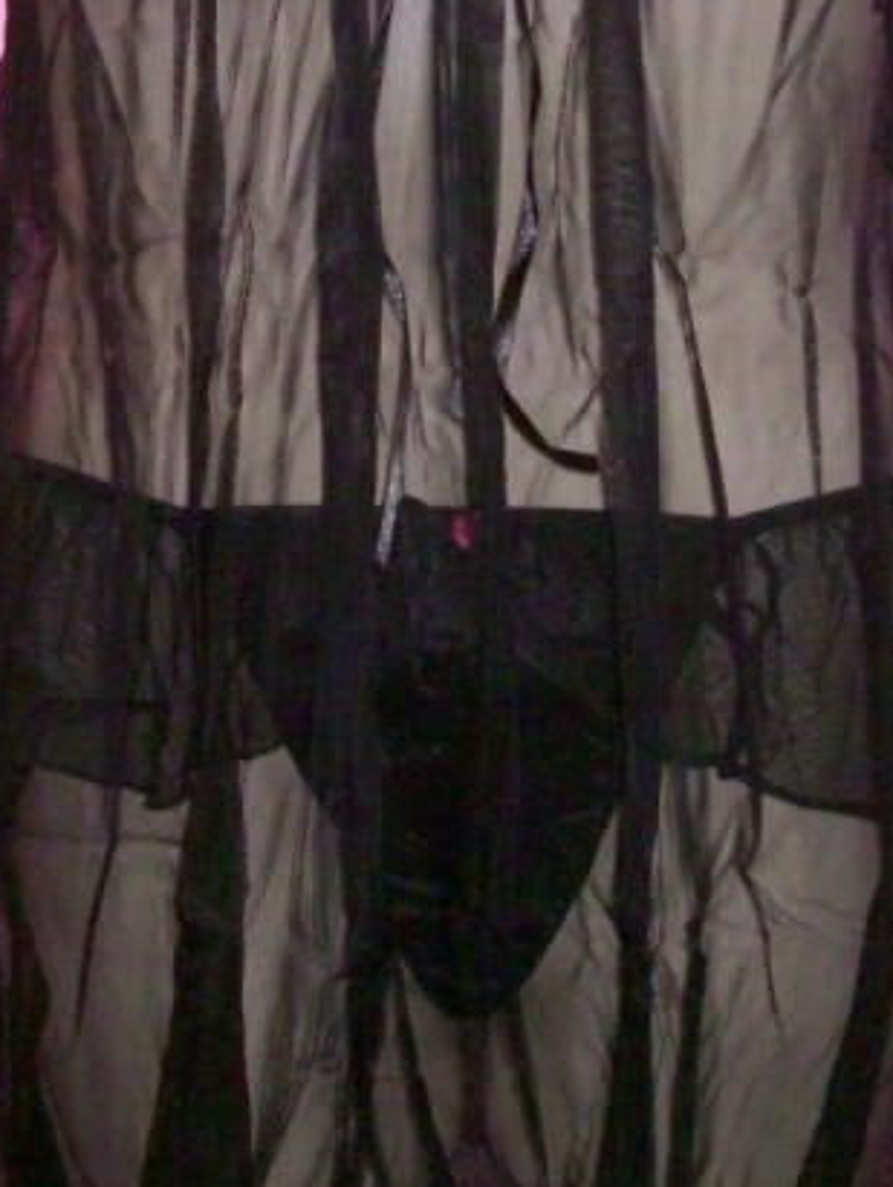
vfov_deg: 27.4
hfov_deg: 21.0
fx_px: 2404
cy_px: 297
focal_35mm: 70
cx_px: 486
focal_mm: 6
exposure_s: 1/64
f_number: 2.7
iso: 160
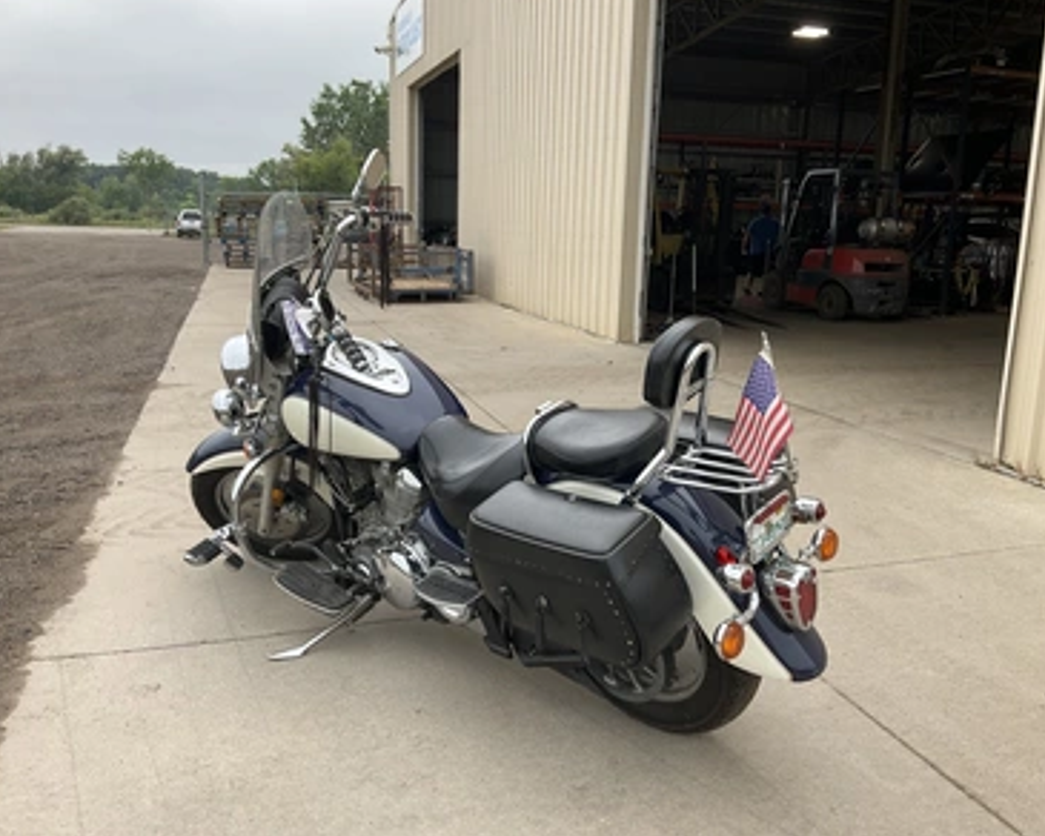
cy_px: 409
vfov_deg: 47.1
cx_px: 535
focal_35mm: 31
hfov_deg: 57.2
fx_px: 959
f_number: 1.8
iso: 20
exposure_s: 1/122
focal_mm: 3
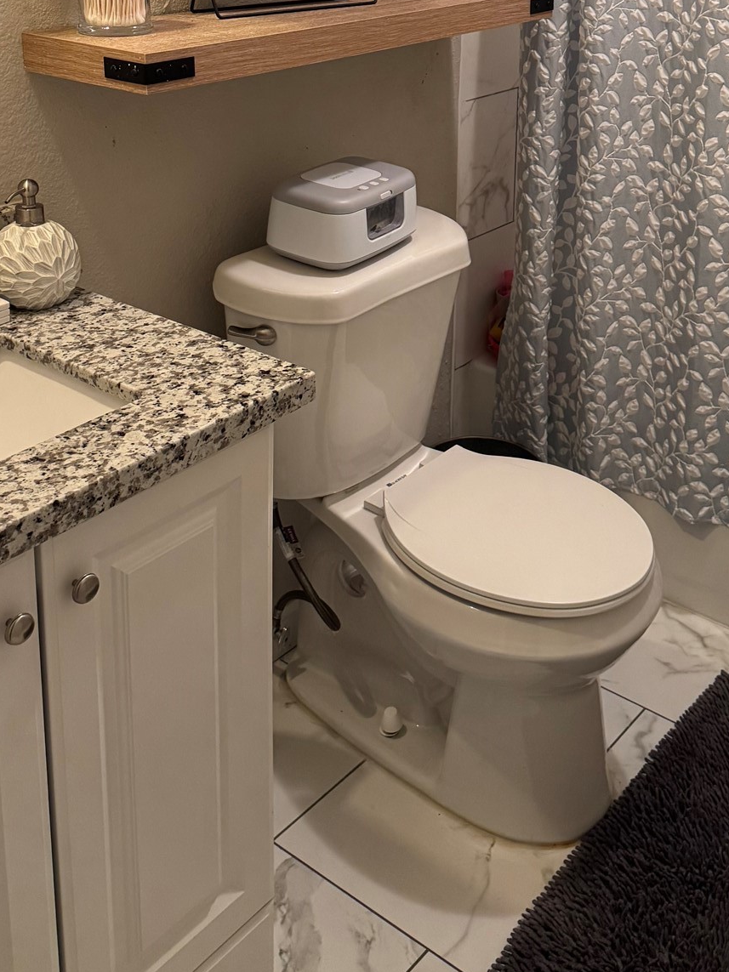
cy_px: 151
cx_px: 487
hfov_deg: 33.3
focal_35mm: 43
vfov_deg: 41.4
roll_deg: -1.3
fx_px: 1208
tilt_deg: -14.9
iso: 400
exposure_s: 1/60
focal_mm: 6.76
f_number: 1.78
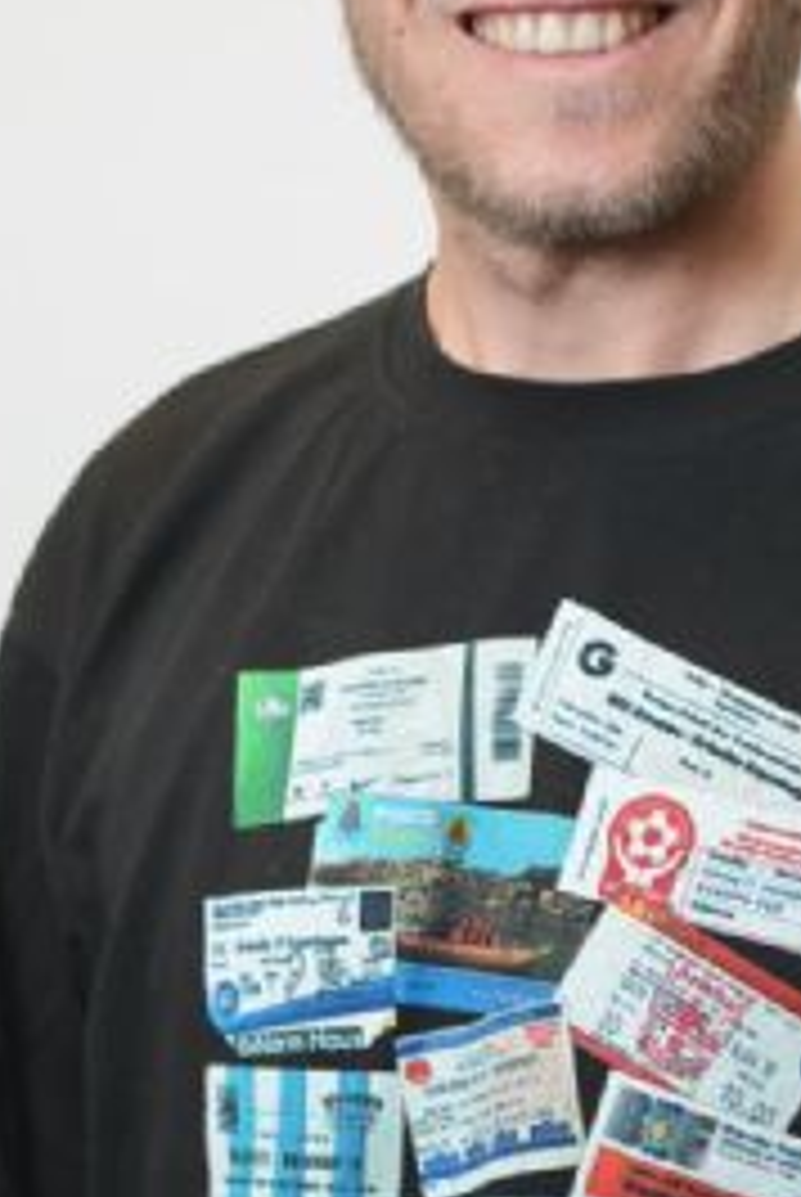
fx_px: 5892
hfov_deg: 7.8
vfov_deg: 11.6
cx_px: 518
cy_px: 416
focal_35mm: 177
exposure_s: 1/25
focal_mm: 70
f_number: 4
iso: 400
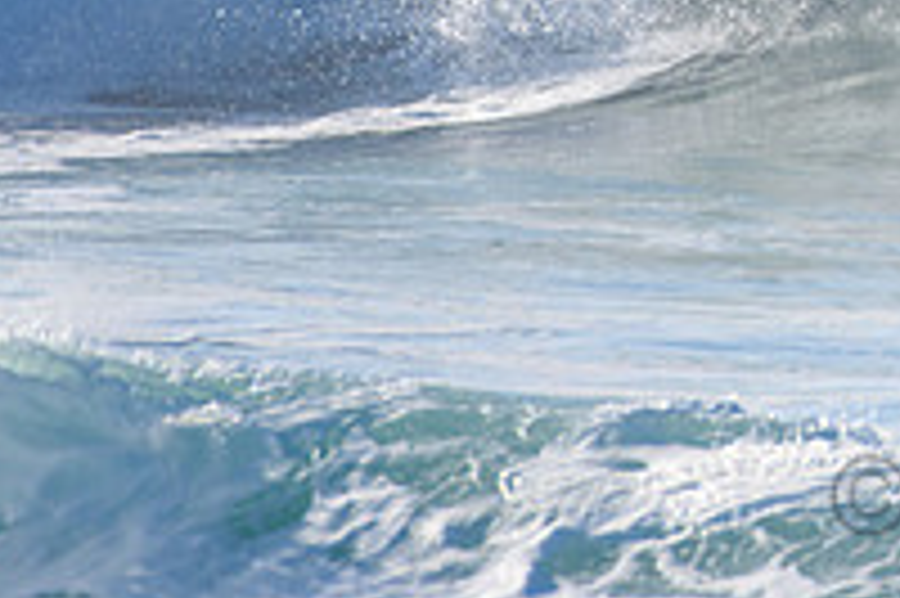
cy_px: -250
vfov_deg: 0.6
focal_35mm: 2177
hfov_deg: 0.9
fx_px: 54379
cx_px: 1179
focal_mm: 500
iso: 360
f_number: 5.6
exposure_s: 1/2000
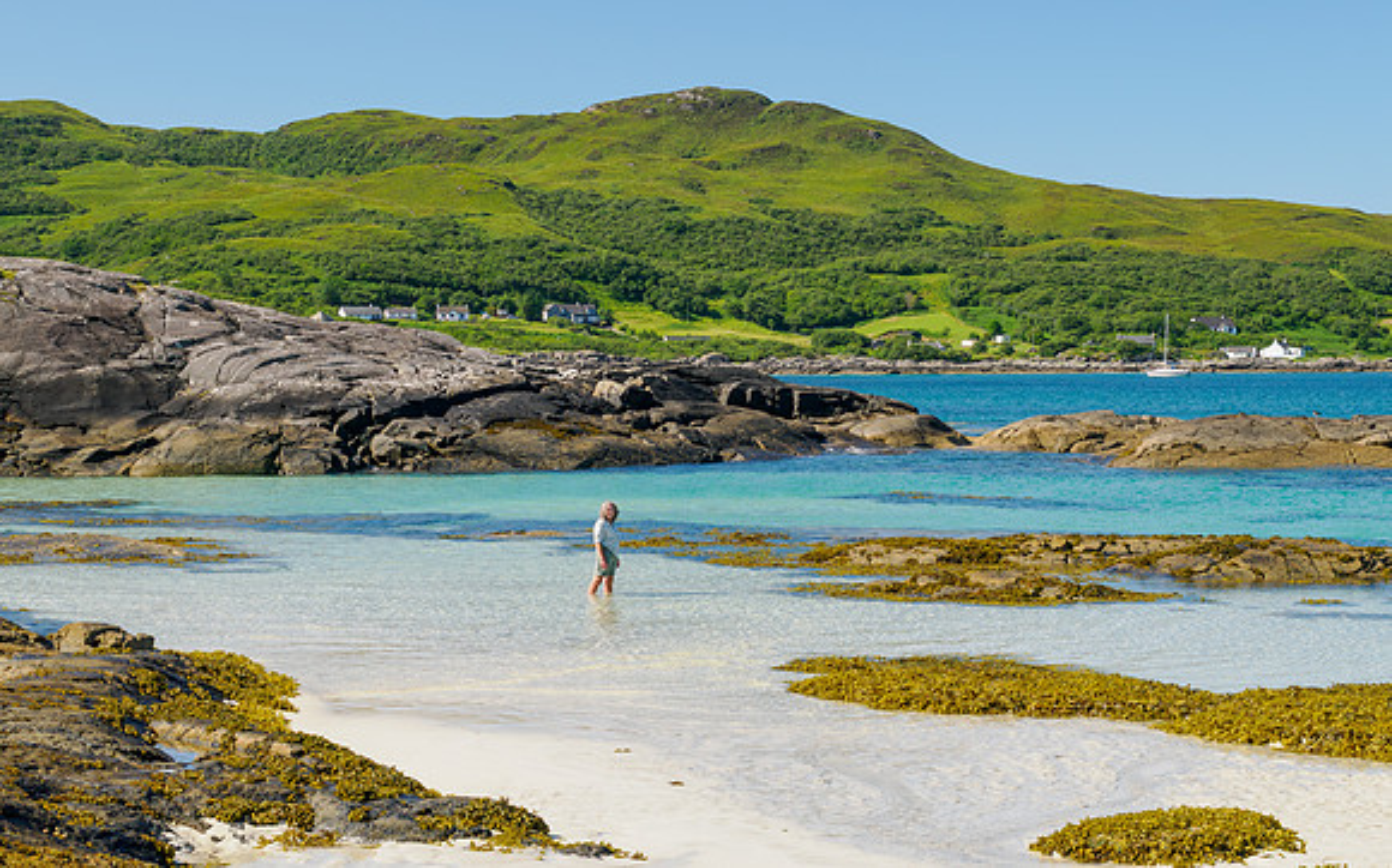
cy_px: 434
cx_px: 715
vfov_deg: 18.7
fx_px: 2644
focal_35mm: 70
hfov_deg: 29.5
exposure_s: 1/320
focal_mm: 32
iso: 400
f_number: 7.1
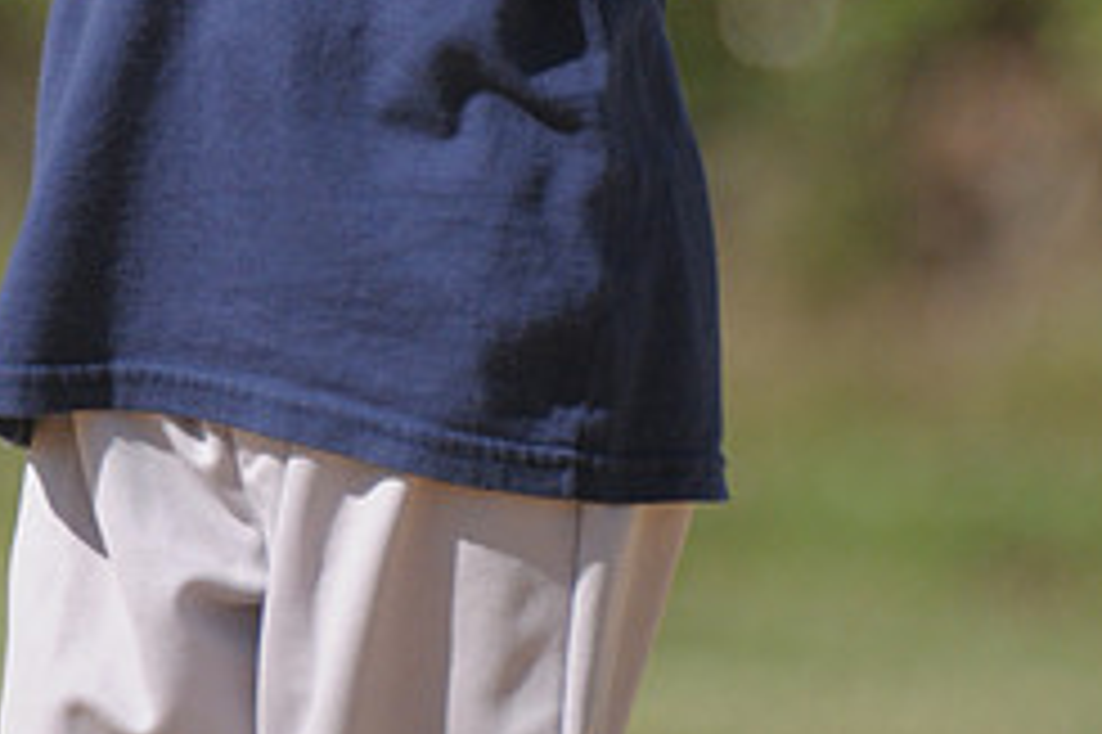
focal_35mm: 1420
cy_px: -527
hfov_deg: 1.5
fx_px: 43437
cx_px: 308
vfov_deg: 1.0
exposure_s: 1/4000
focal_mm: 400
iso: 640
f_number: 4
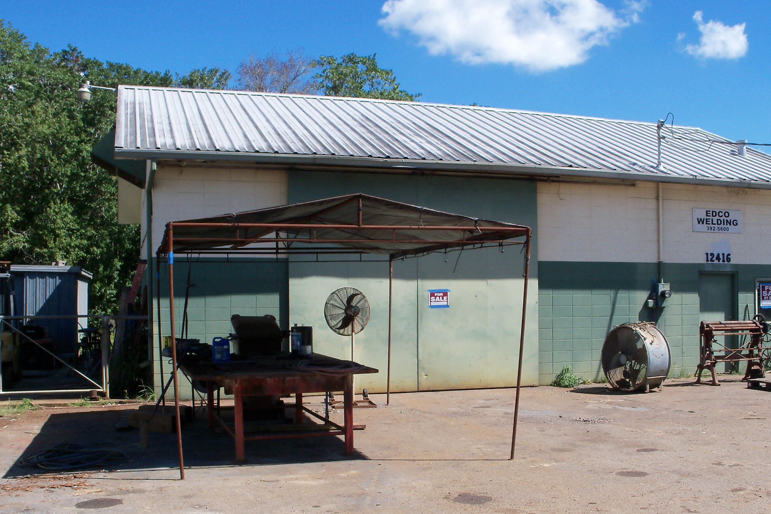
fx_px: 857
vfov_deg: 33.3
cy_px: 296
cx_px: 395
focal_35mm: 40
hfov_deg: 48.5
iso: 80
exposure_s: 1/400
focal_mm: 6.3
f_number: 5.5
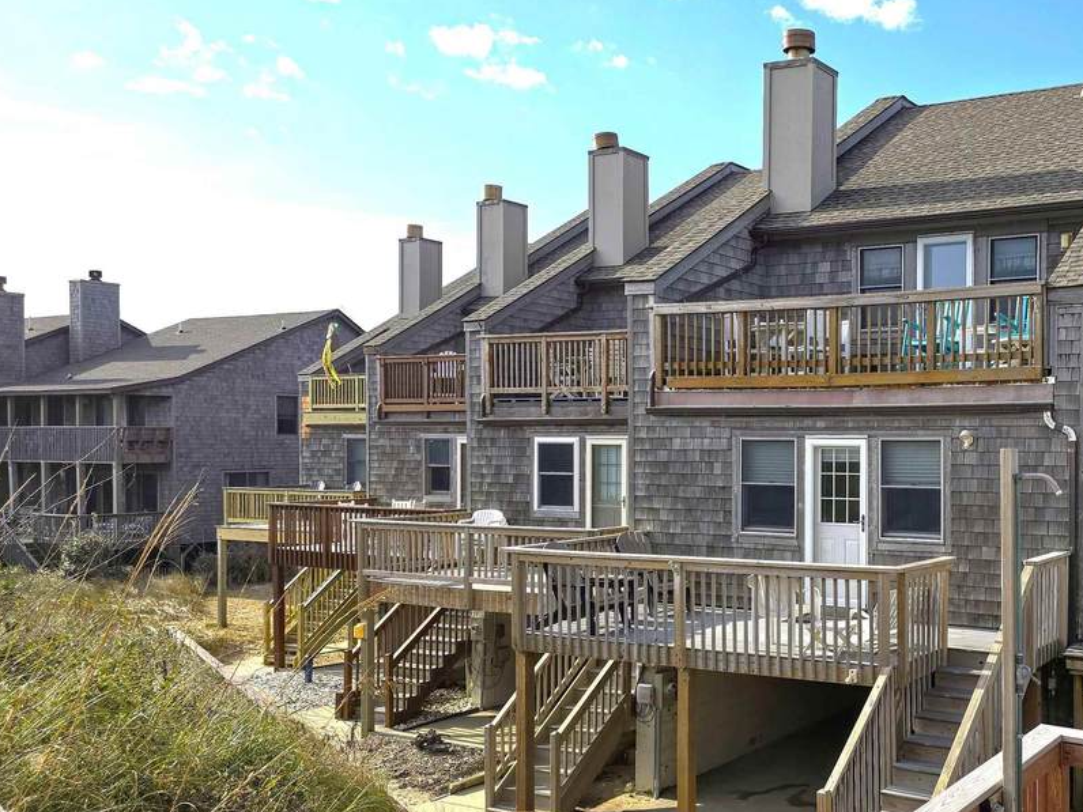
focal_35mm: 37
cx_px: 864
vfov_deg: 38.6
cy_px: 449
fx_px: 1158
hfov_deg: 47.5
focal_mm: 6.3
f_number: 1.7
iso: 12
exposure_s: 1/469
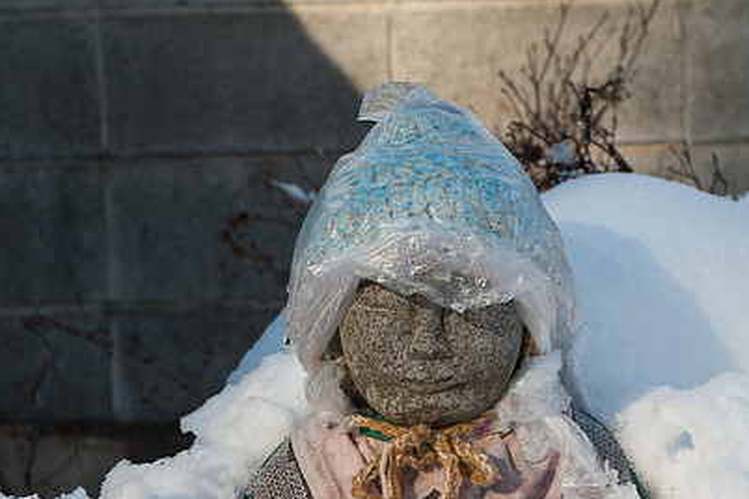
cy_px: 354
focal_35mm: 75
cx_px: 445
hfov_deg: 26.9
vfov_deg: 18.1
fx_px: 1560
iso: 200
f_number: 8
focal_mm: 52
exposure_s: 1/400
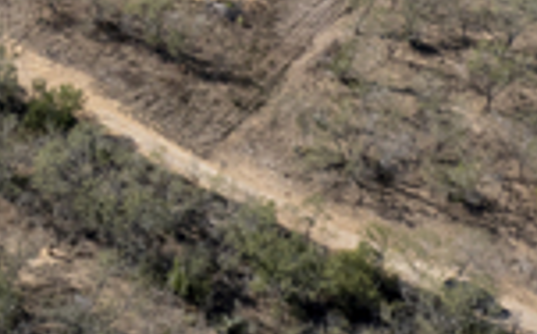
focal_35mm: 95
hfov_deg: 20.4
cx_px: -121
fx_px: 1389
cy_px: -380
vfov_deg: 11.9
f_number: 2.8
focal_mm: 8.38
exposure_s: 1/500
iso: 110
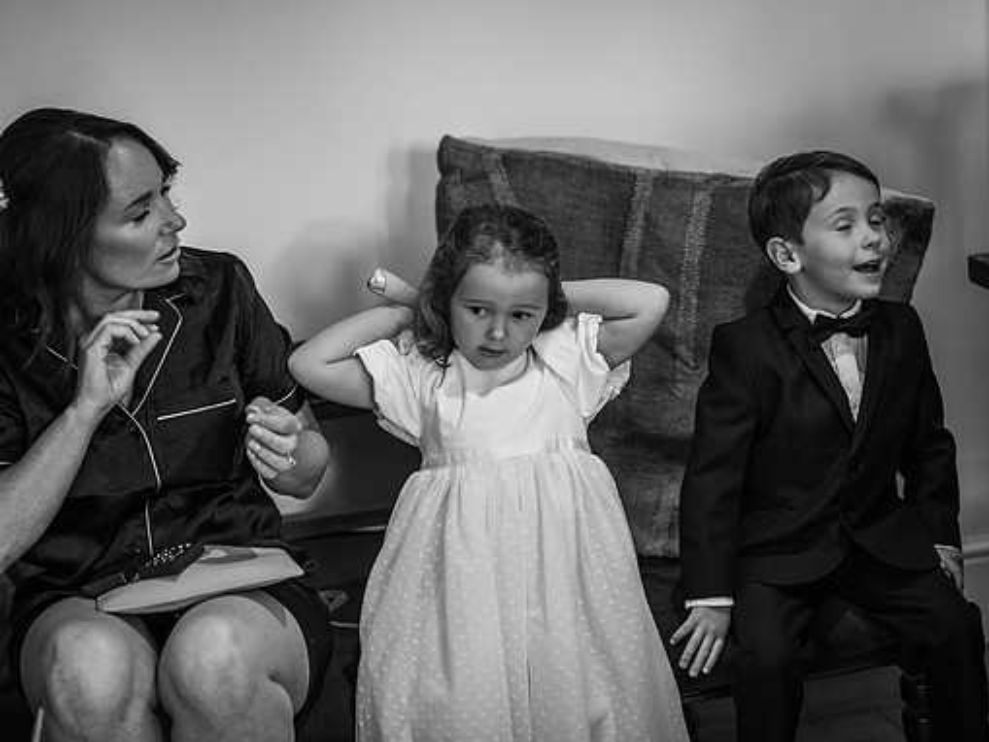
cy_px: 373
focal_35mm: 93
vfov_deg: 15.9
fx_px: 2658
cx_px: 439
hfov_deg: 21.1
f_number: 2.2
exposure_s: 1/200
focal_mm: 85
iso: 280
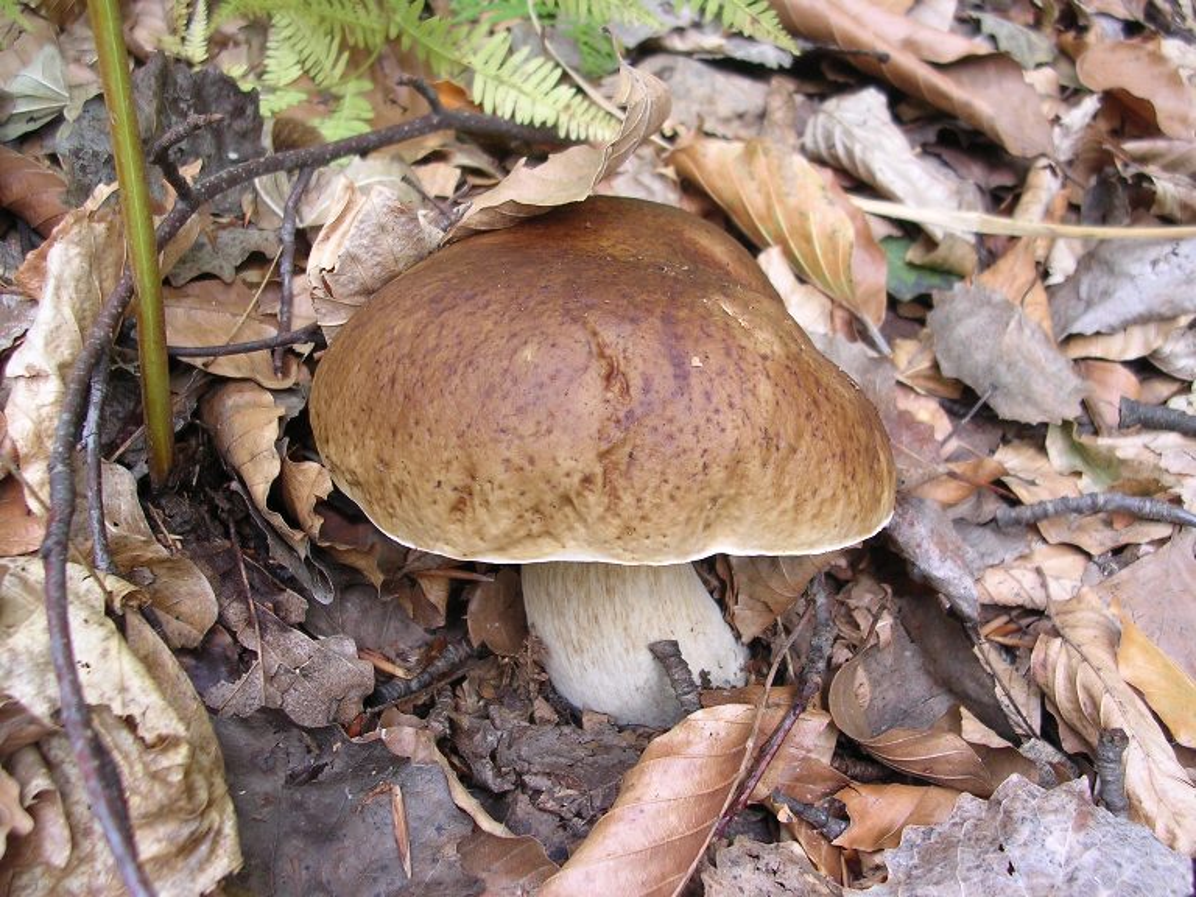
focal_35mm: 38
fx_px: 1313
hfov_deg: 49.0
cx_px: 598
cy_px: 448
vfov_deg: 37.7
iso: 100
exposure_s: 1/22.6
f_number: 2.8
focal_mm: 5.8
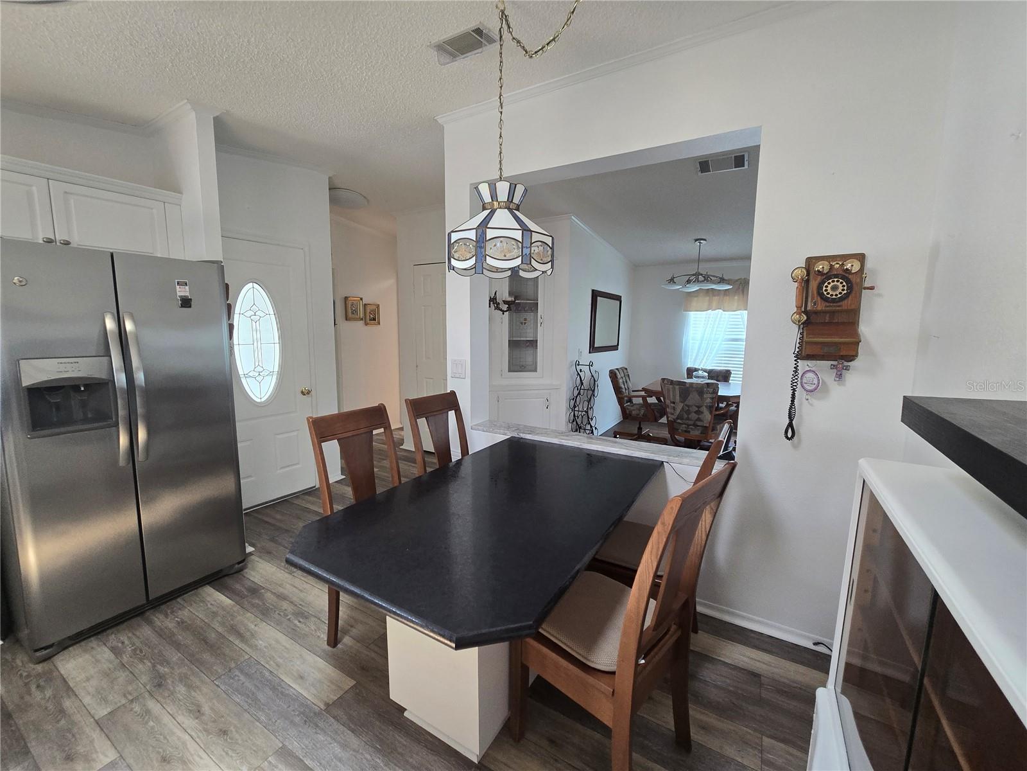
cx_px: 514
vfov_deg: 89.9
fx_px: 386
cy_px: 386
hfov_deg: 106.2
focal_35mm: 13
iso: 160
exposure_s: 1/60
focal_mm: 2.2
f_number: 2.2
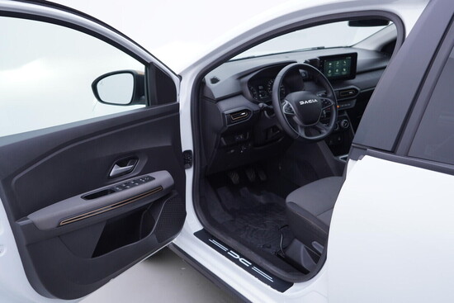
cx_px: 227
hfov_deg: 53.1
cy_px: 152
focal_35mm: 36
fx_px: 454
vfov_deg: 36.9
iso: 125
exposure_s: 1/50
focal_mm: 24
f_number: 3.2
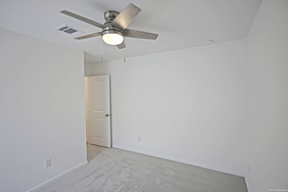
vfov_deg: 67.4
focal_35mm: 18
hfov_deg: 90.0
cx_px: 144
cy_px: 96
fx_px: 144
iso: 64
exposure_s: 1/40
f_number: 3.5
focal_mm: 12
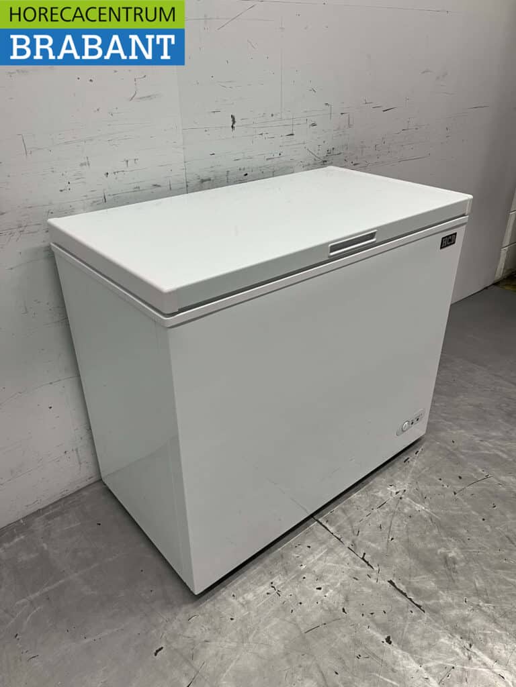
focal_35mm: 26
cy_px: 344
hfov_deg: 53.1
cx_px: 258
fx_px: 517
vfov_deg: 67.3
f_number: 1.6
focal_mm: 5.1
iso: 80
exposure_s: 1/50
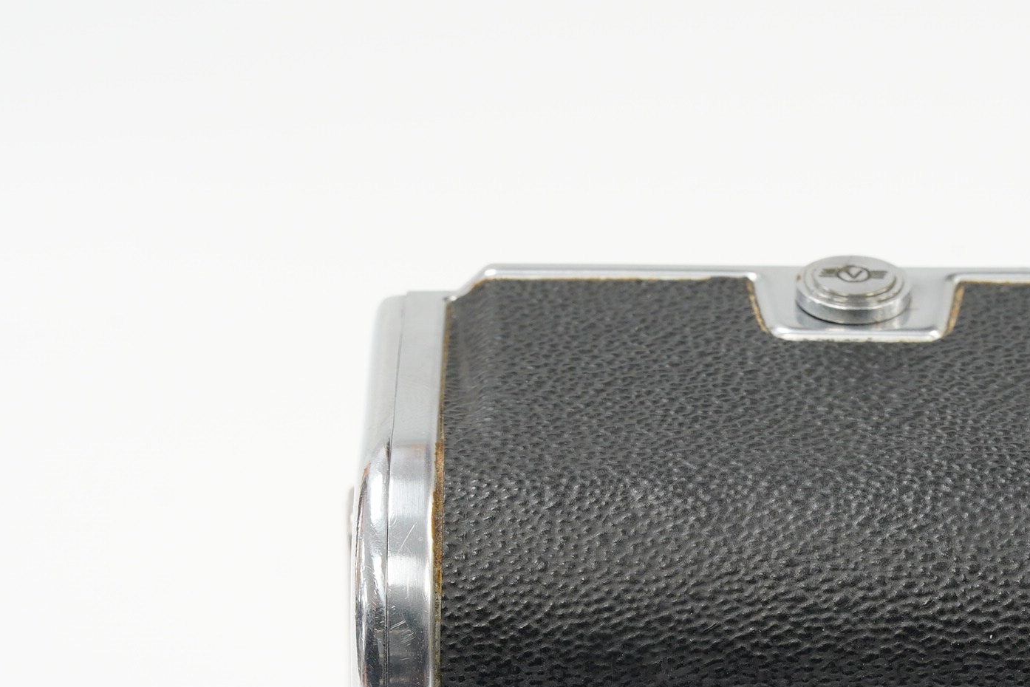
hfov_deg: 10.6
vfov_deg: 7.1
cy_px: 715
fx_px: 5551
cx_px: 861
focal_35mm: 194
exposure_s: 1/10
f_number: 11
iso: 1000
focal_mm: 90
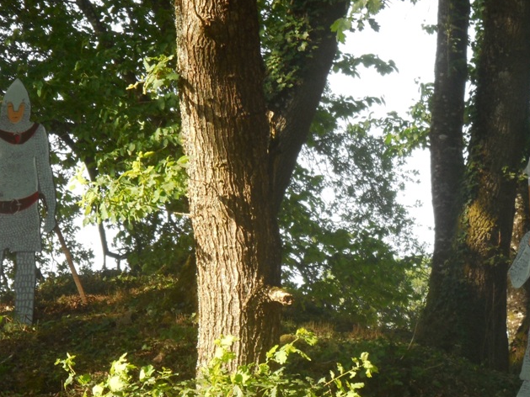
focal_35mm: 363
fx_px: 5559
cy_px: 299
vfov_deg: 4.1
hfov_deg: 5.5
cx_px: 310
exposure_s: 1/80
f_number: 5.8
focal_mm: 39.8
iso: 125
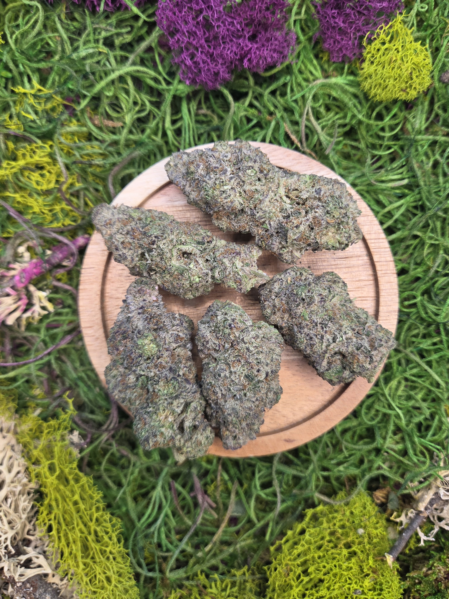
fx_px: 398
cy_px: 300
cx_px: 224
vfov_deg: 73.9
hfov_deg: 58.9
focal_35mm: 23
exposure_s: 1/120
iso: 100
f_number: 1.8
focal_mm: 5.4
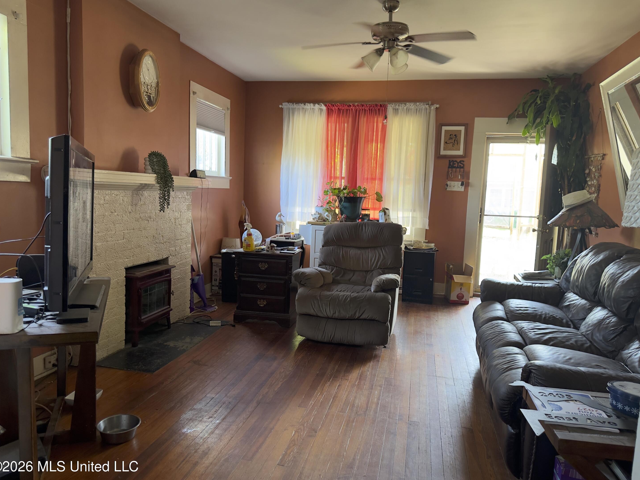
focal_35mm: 25
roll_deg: -2.3
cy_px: 239
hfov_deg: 69.4
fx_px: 462
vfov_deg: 54.9
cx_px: 324
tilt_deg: -6.9
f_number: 1.78
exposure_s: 1/55
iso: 320
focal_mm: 6.76
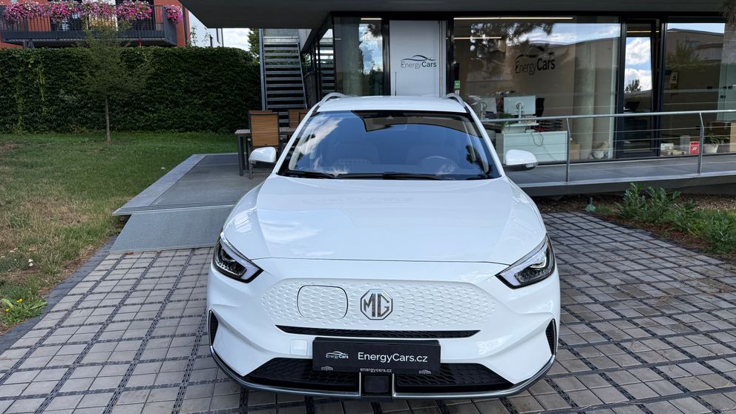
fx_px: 527
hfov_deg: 69.8
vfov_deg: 42.8
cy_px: 180
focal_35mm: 27
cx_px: 378
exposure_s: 1/1361
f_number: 1.78
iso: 80
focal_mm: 6.76
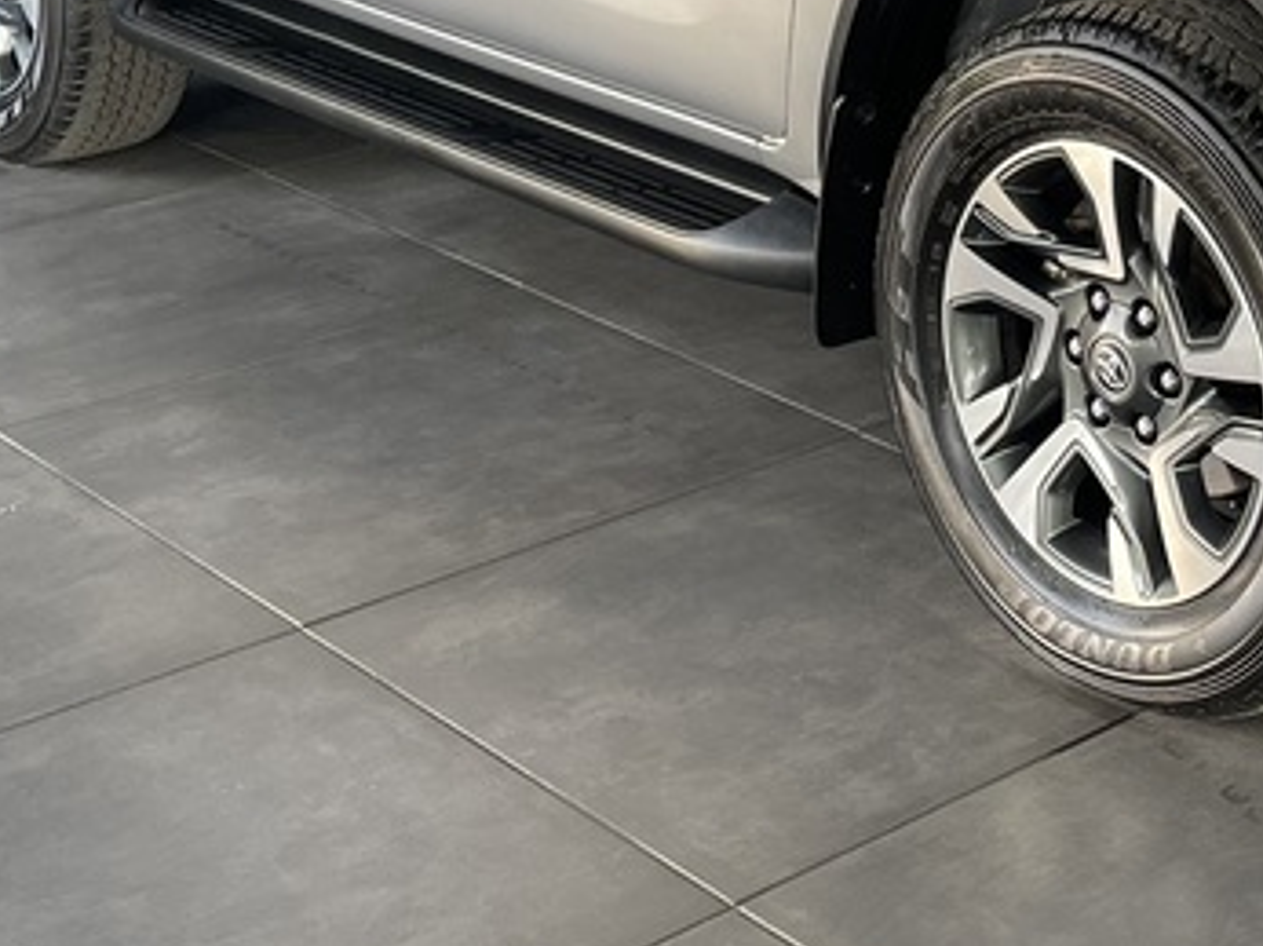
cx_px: 1179
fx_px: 2698
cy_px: -117
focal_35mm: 74
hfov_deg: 25.4
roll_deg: -0.4
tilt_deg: -11.8
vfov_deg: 19.0
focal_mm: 5.1
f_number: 1.6
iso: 80
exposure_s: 1/121
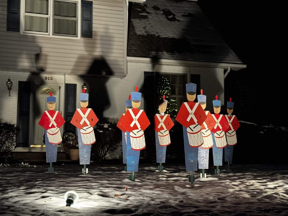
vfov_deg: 29.7
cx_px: 144
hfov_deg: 38.9
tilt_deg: +5.6
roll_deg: -0.1
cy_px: 110
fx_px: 408
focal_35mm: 49
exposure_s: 1/40
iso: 320
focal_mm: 6.76
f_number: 1.78
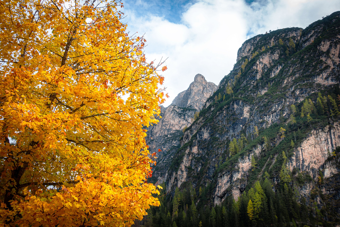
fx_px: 340
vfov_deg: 36.9
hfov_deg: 53.1
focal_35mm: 36
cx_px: 170
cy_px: 114
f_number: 4
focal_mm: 13.34
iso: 125
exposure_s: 1/500
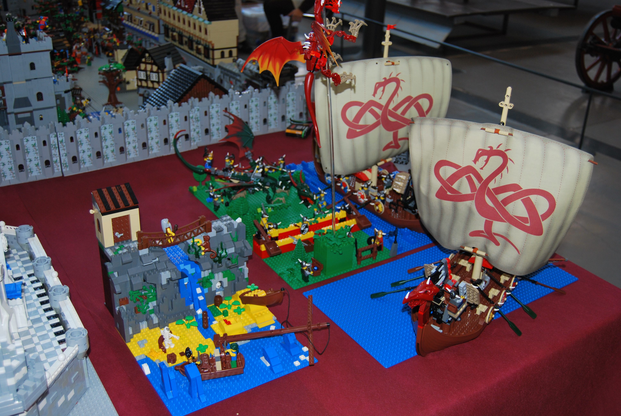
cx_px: 310
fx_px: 674
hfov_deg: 49.5
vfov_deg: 34.3
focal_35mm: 39
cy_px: 208
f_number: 4
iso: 200
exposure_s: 1/60
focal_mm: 26
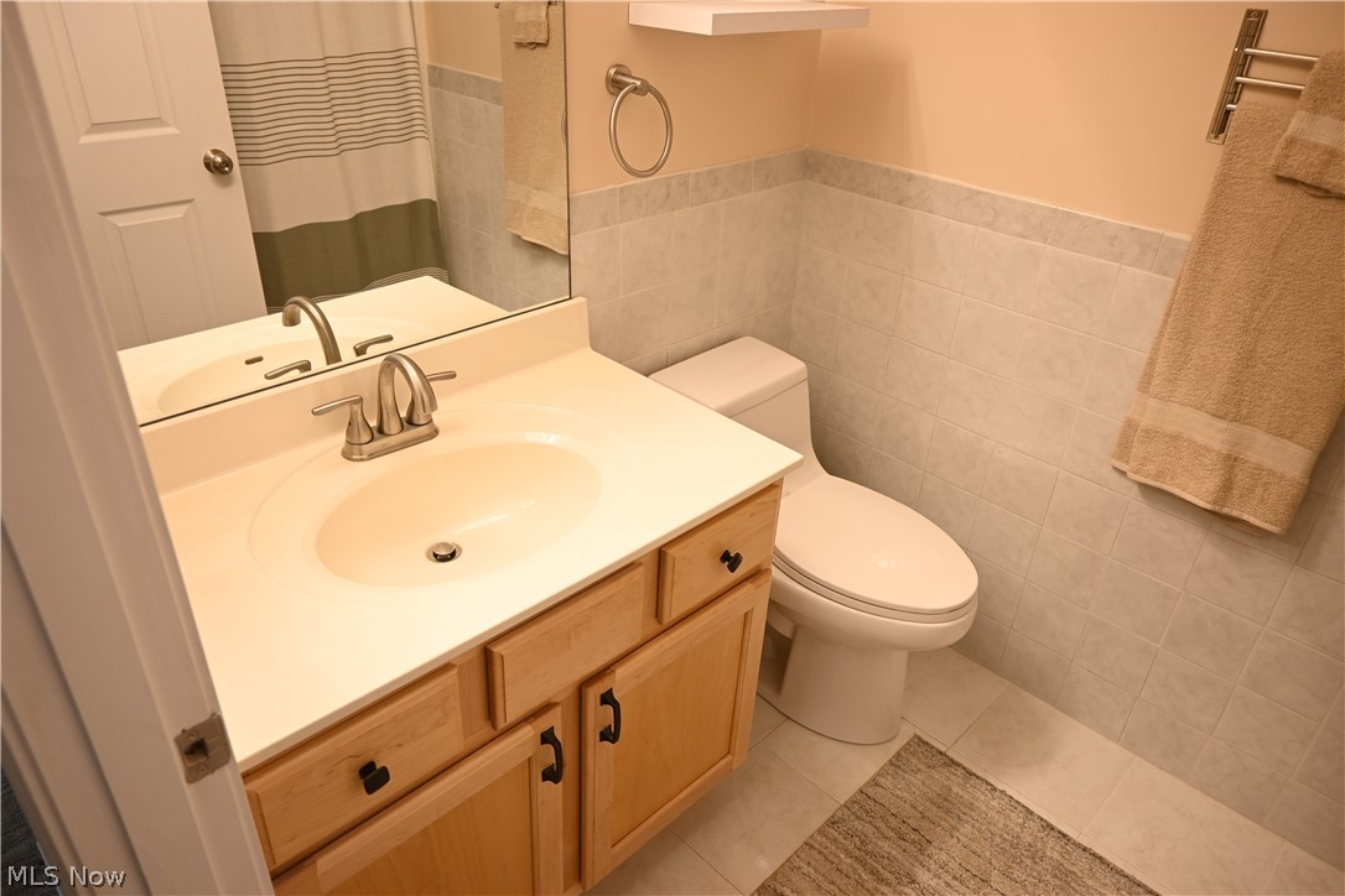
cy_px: 448
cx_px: 672
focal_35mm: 24
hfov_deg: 73.7
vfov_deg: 53.1
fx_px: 897
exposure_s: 1/25
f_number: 3.5
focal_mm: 16
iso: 250
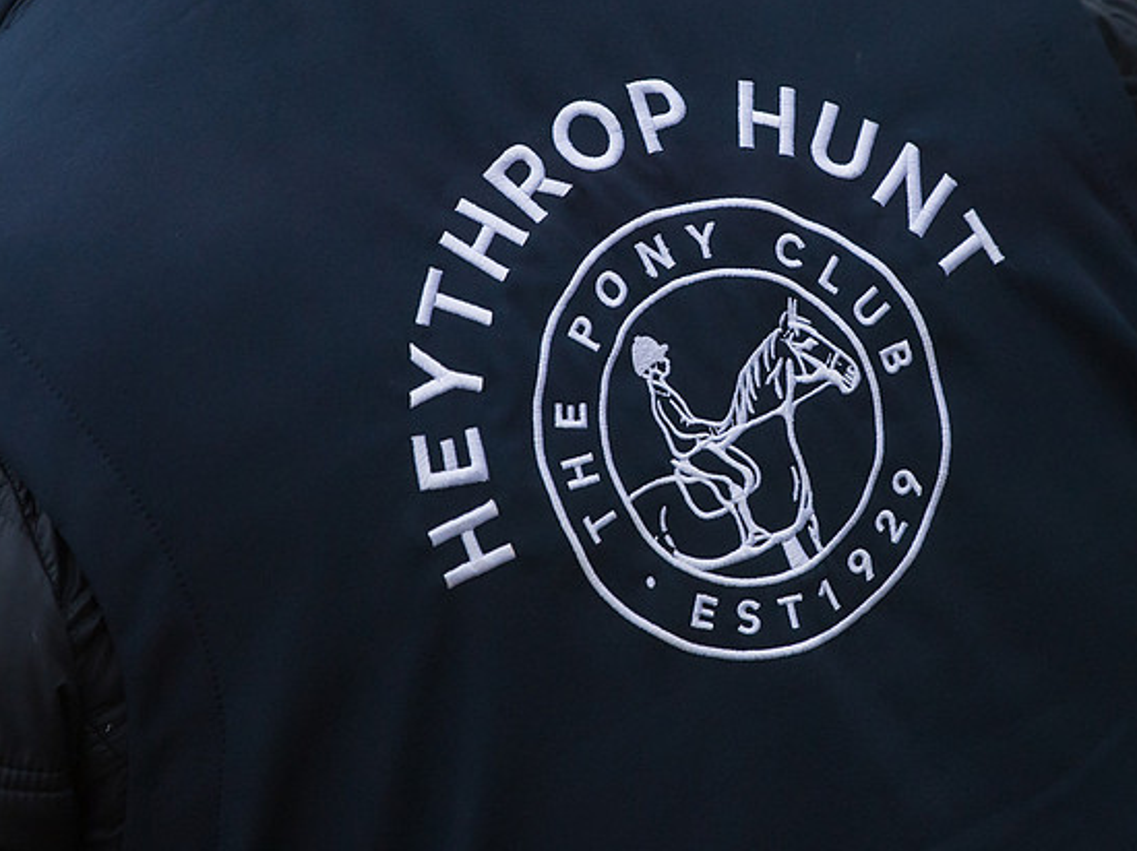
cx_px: 695
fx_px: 14216
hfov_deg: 4.6
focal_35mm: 433
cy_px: 366
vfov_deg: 3.4
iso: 400
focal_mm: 200
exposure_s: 1/1250
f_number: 4
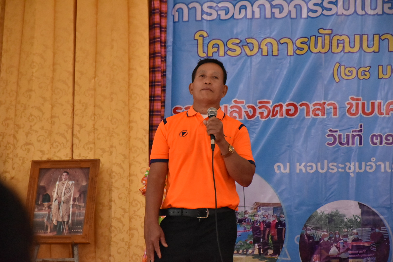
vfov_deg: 8.2
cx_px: 196
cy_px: 131
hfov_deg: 12.2
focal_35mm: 168
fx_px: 1834
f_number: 5.6
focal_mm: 112
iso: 3200
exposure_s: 1/320
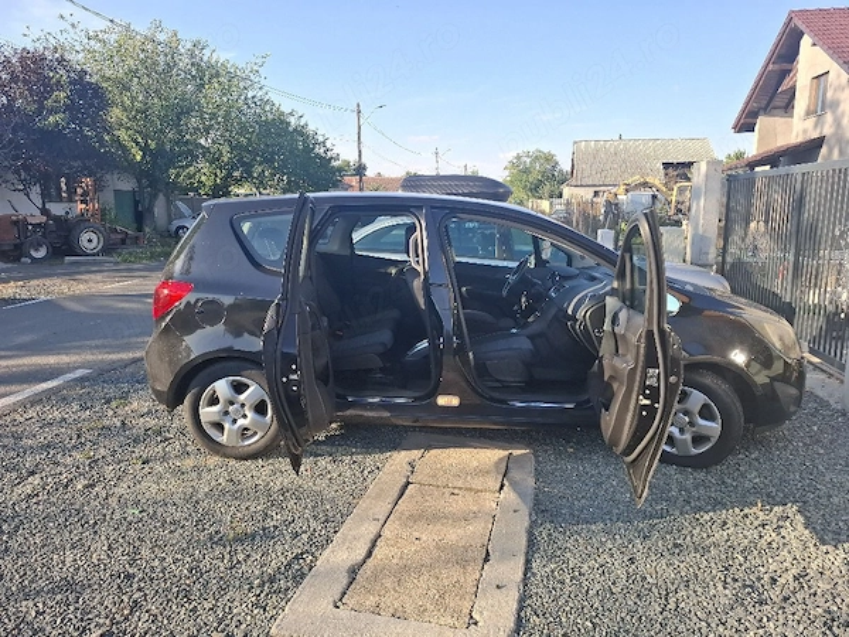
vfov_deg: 58.9
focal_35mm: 23
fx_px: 564
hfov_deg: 73.9
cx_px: 424
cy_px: 318
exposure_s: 1/769
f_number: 1.8
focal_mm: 5.54
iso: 50
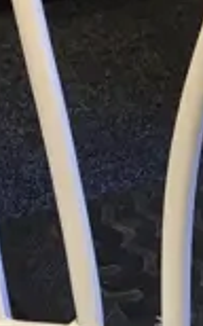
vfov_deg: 9.3
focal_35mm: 205
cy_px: 743
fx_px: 1818
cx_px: 366
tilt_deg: -42.2
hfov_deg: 6.3
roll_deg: +2.0
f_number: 2.2
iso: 40
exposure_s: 1/33
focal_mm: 4.15
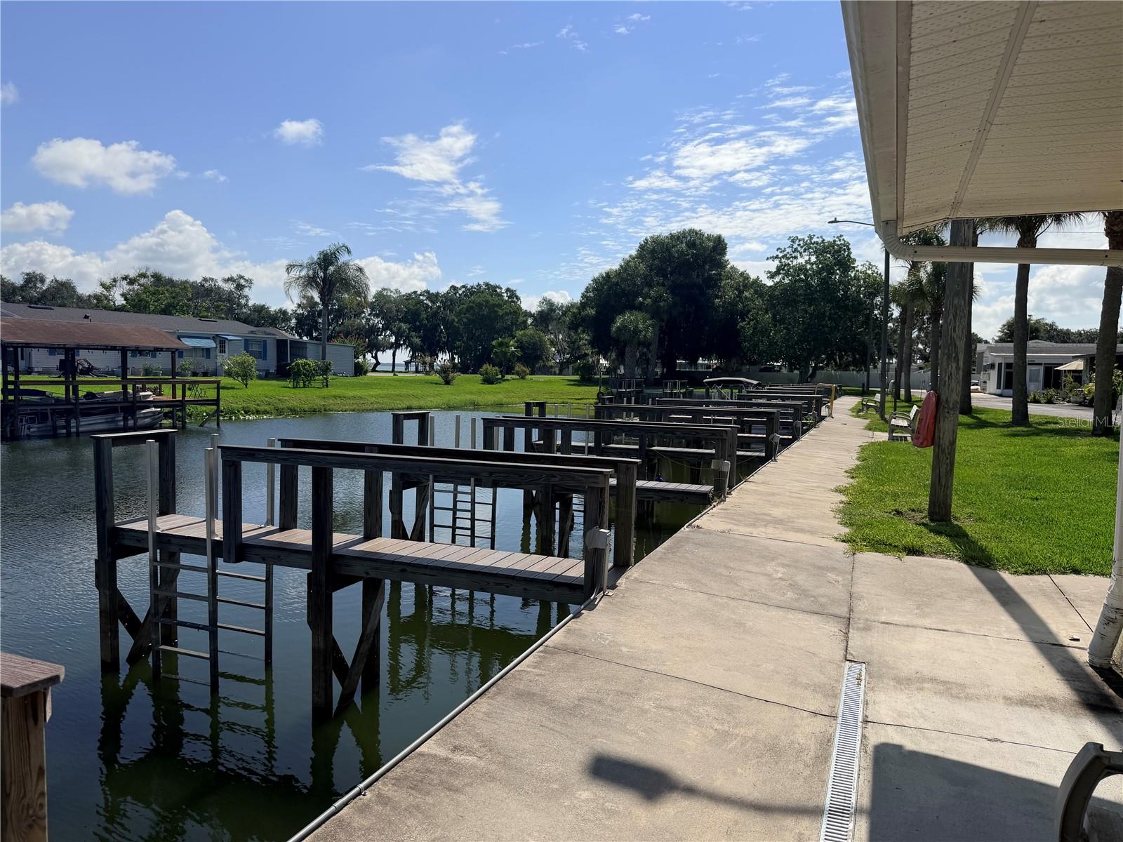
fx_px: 779
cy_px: 421
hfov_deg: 71.6
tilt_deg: -5.4
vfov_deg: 56.8
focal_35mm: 24
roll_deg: -1.3
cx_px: 562
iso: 80
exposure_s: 1/10309
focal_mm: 6.76
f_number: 1.78
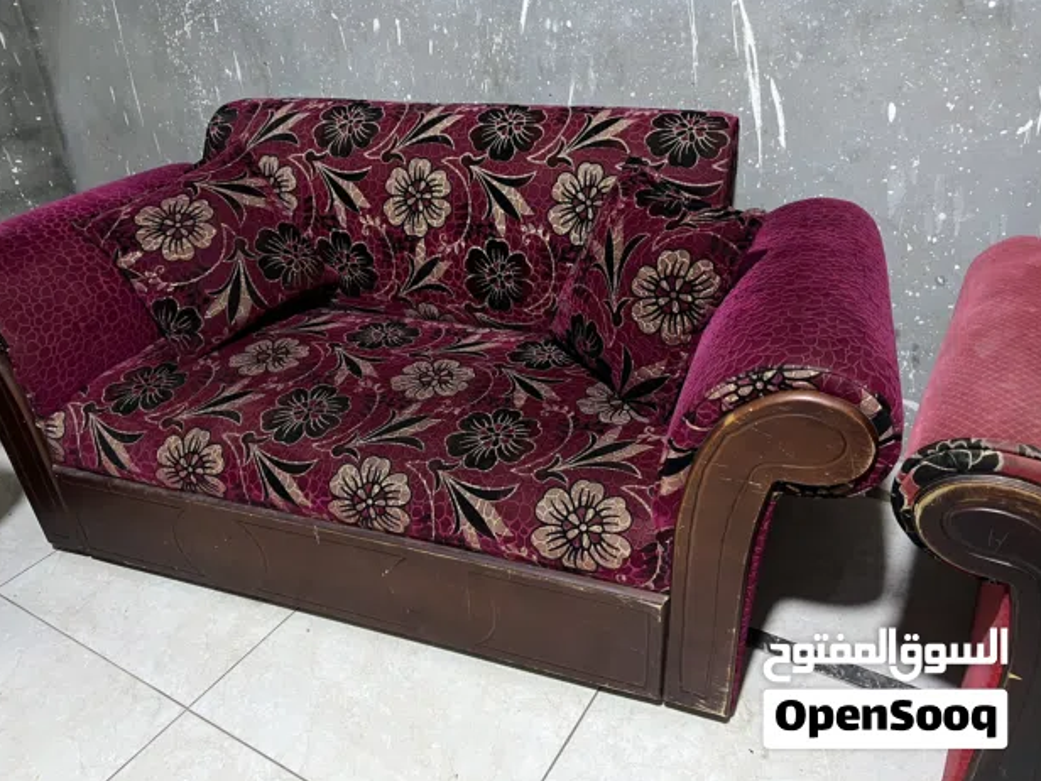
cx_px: 509
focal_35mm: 27
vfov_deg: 51.4
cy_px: 384
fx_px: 812
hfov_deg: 65.3
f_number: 1.5
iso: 640
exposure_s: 1/31
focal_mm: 5.7
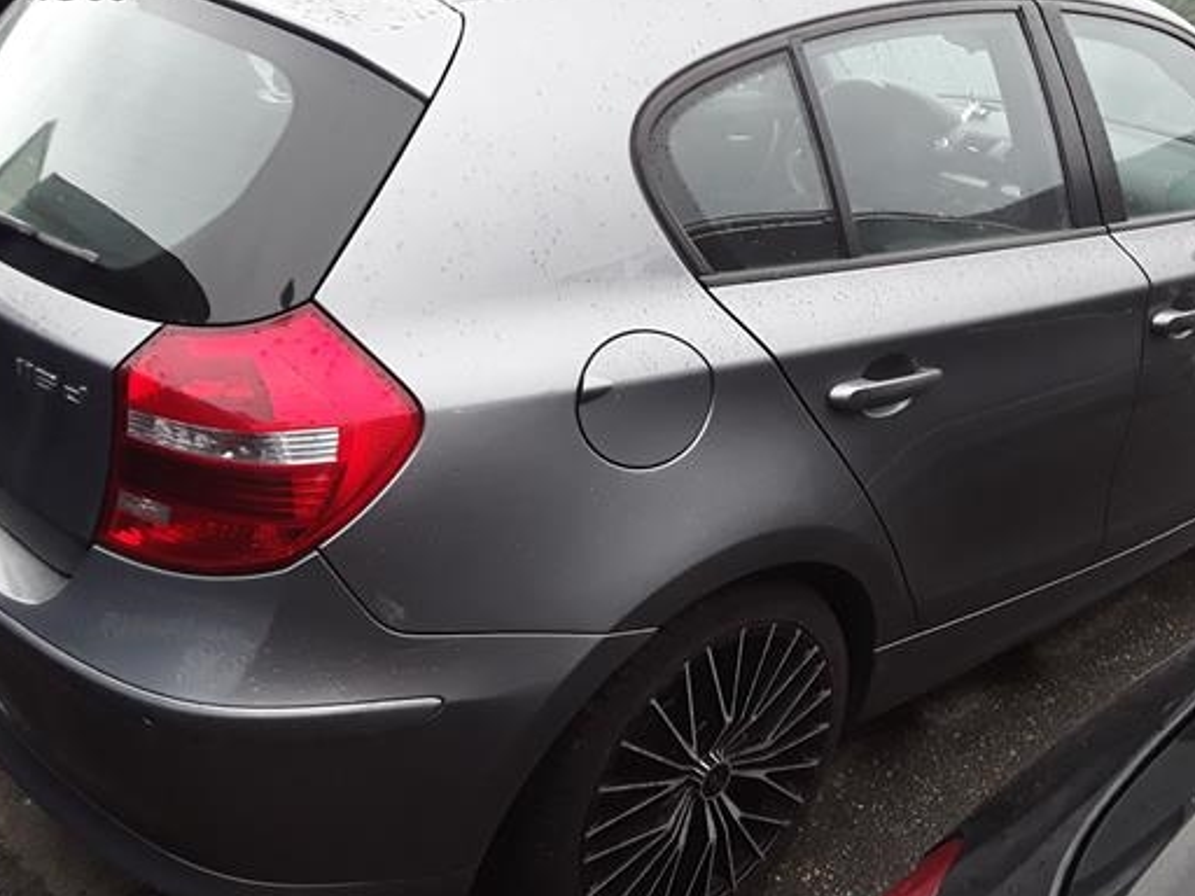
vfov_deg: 40.7
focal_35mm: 35
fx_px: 1208
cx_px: 684
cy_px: 432
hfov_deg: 52.4
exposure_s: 1/50
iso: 125
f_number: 1.9
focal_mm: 2.91
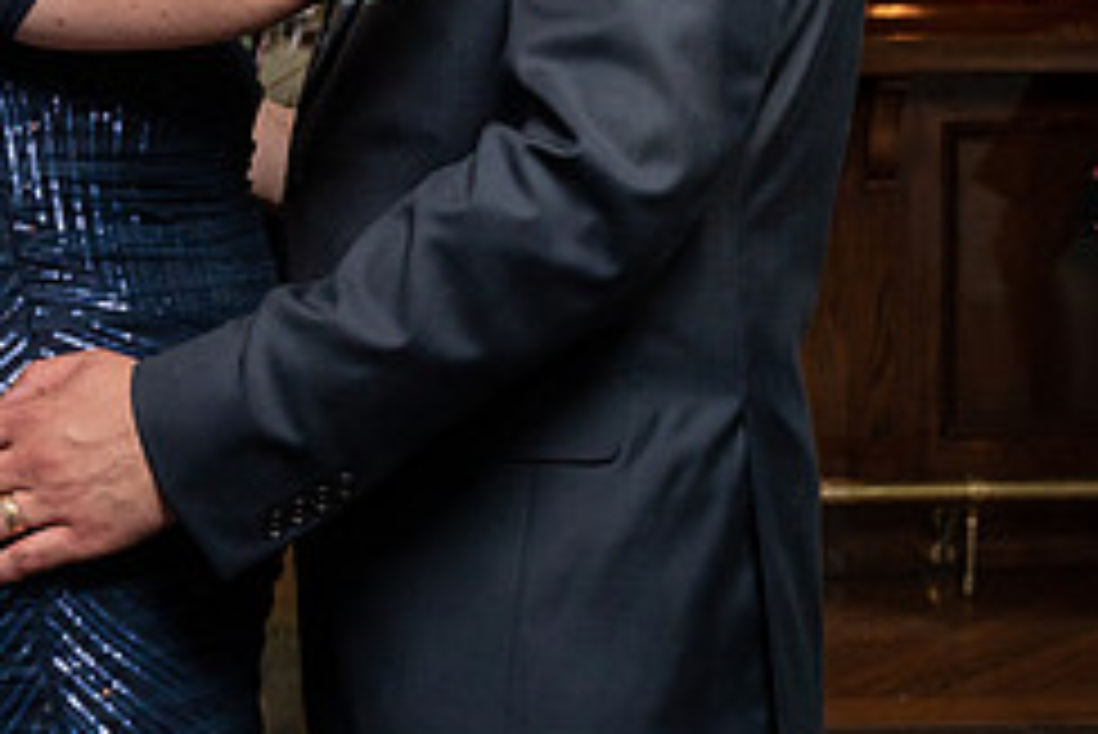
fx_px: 2808
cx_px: 356
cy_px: 11
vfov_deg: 14.7
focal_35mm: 92
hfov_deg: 22.0
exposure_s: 1/200
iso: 2000
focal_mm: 38
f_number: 5.6
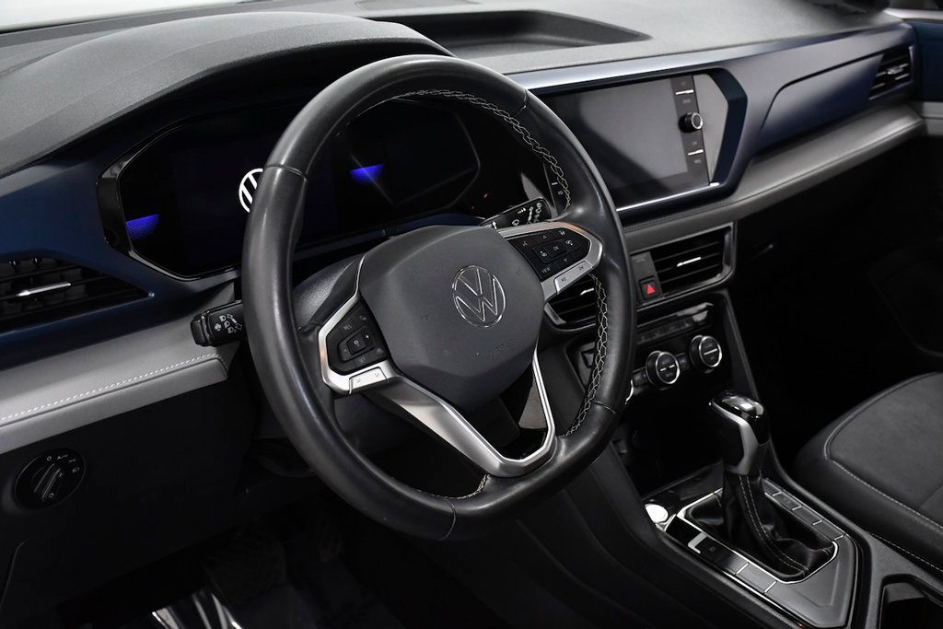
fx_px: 1048
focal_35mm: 40
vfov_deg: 33.4
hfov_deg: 48.5
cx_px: 472
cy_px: 314
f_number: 4
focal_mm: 27
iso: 2500
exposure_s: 1/400
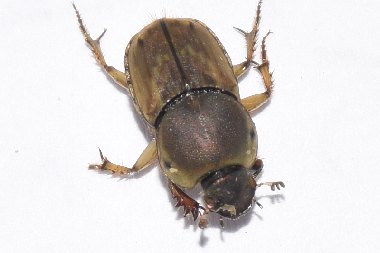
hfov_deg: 8.2
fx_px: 2659
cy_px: 127
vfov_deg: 5.5
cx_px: 197
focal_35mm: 252
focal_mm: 140
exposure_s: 1/160
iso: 100
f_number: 11
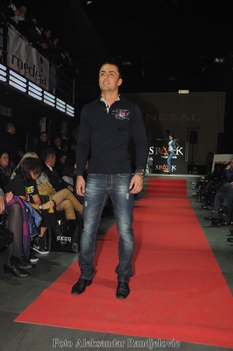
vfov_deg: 62.0
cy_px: 176
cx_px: 116
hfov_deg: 43.5
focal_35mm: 30
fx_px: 292
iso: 400
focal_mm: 20
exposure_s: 1/60
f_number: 6.3
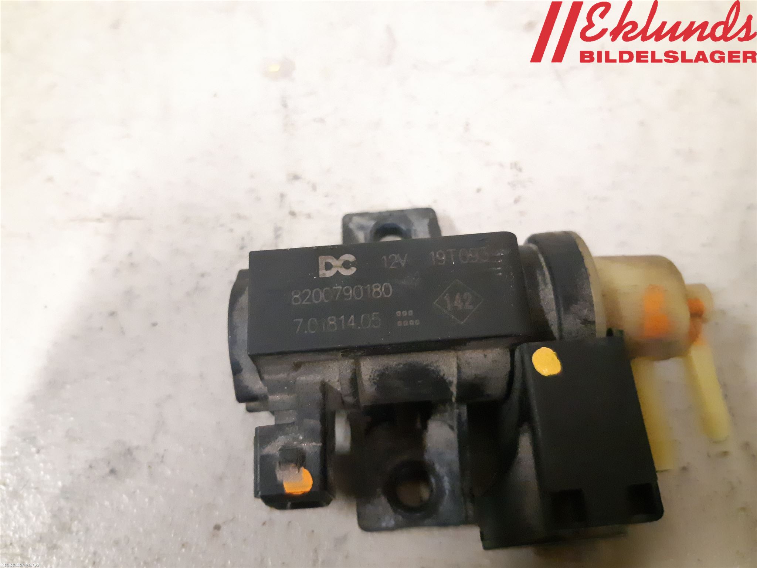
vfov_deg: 53.1
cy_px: 284
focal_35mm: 26
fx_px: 569
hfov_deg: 67.3
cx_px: 378
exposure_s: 1/100
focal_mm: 3.93
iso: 800
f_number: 1.7
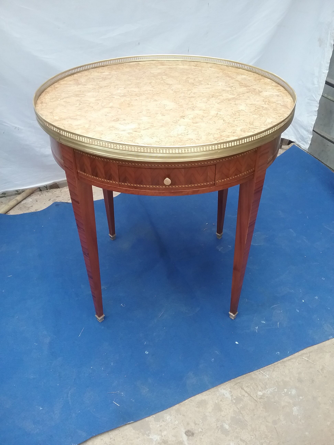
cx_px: 167
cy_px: 222
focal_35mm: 31
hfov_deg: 45.4
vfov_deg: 58.4
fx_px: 399
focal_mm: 3.3
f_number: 2.2
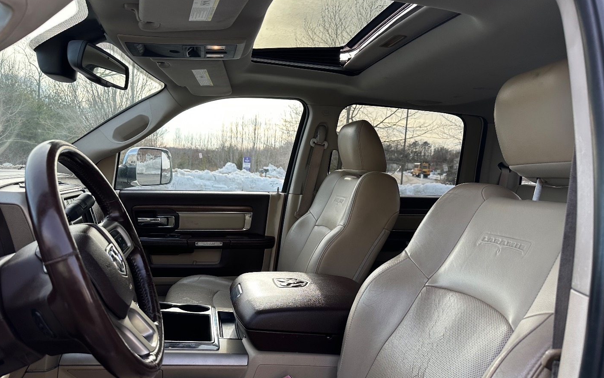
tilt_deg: -3.0
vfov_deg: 47.6
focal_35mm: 26
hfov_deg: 70.4
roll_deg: -4.5
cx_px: 297
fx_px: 428
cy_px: 184
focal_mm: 6.86
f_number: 1.78
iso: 80
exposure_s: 1/672
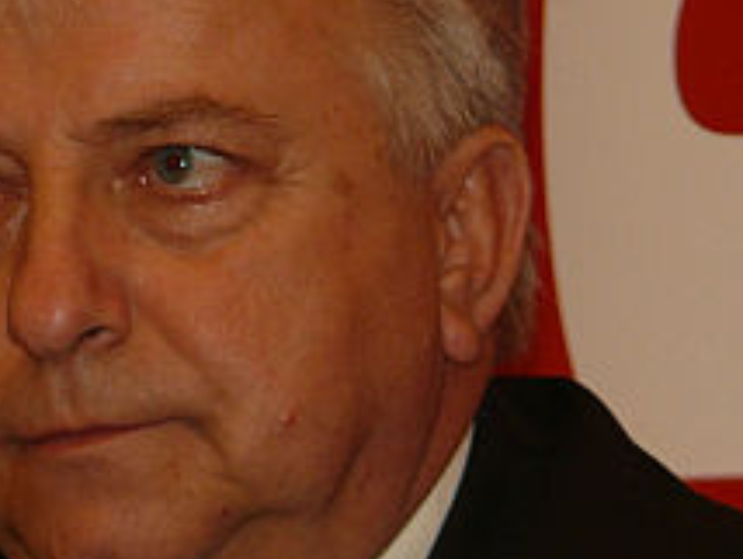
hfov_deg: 2.3
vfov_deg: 1.8
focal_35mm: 848
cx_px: 170
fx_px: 18222
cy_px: 198
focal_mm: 47.8
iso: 100
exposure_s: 1/30
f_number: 3.6
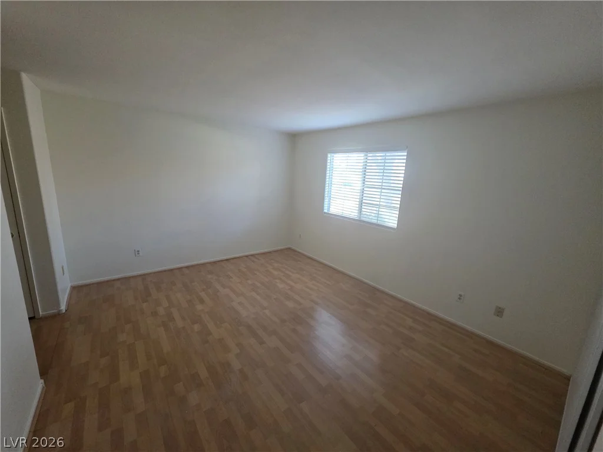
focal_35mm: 13
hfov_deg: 106.2
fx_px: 226
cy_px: 226
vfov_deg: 89.9
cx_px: 302
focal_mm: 2.2
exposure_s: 1/60
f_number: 1.9
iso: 500
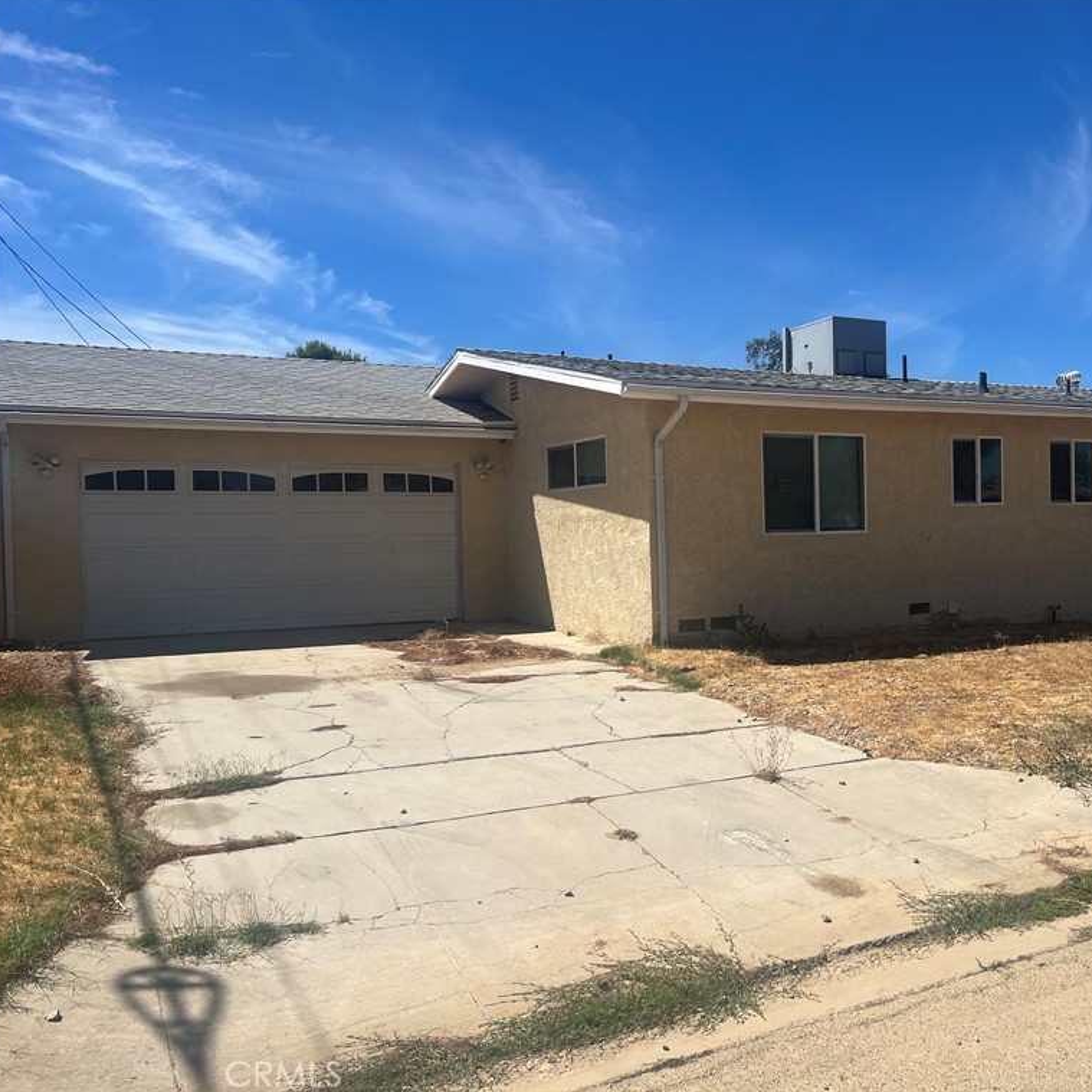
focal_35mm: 31
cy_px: 542
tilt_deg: +1.4
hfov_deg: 51.6
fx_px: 1106
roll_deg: +0.8
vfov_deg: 52.5
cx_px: 722
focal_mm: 5.7
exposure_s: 1/6579
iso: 50
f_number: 1.5
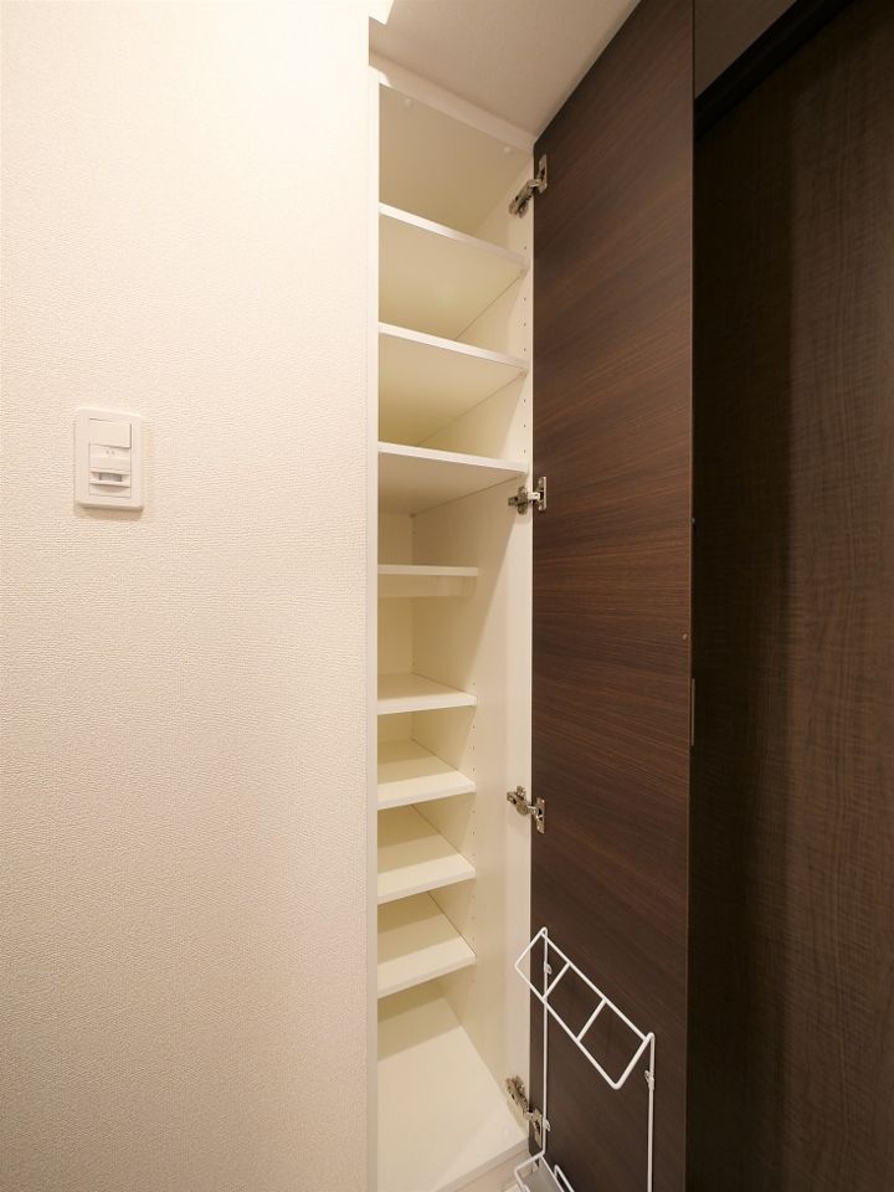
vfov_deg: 102.1
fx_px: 482
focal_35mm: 14
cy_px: 596
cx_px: 447
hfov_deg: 85.7
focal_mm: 7
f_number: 4
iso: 320
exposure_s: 1/5
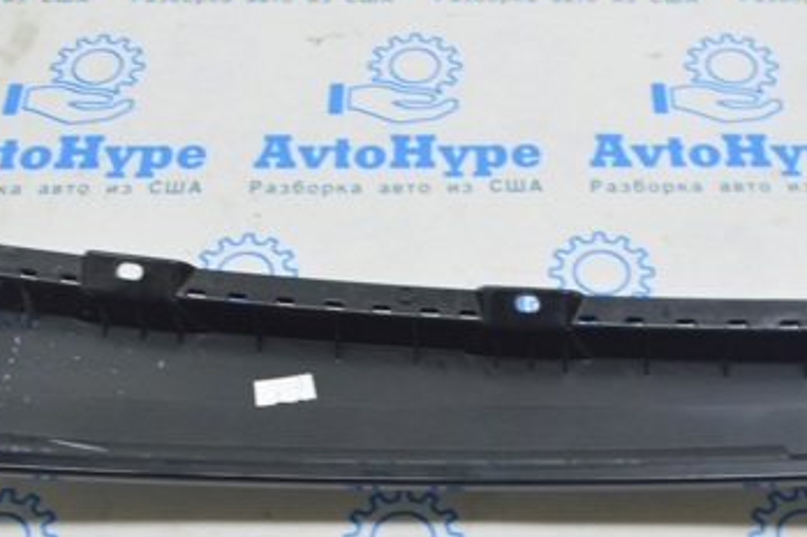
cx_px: 446
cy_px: 459
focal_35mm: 55
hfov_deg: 36.2
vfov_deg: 24.0
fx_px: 1232
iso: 400
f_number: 5.6
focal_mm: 20
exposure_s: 1/20
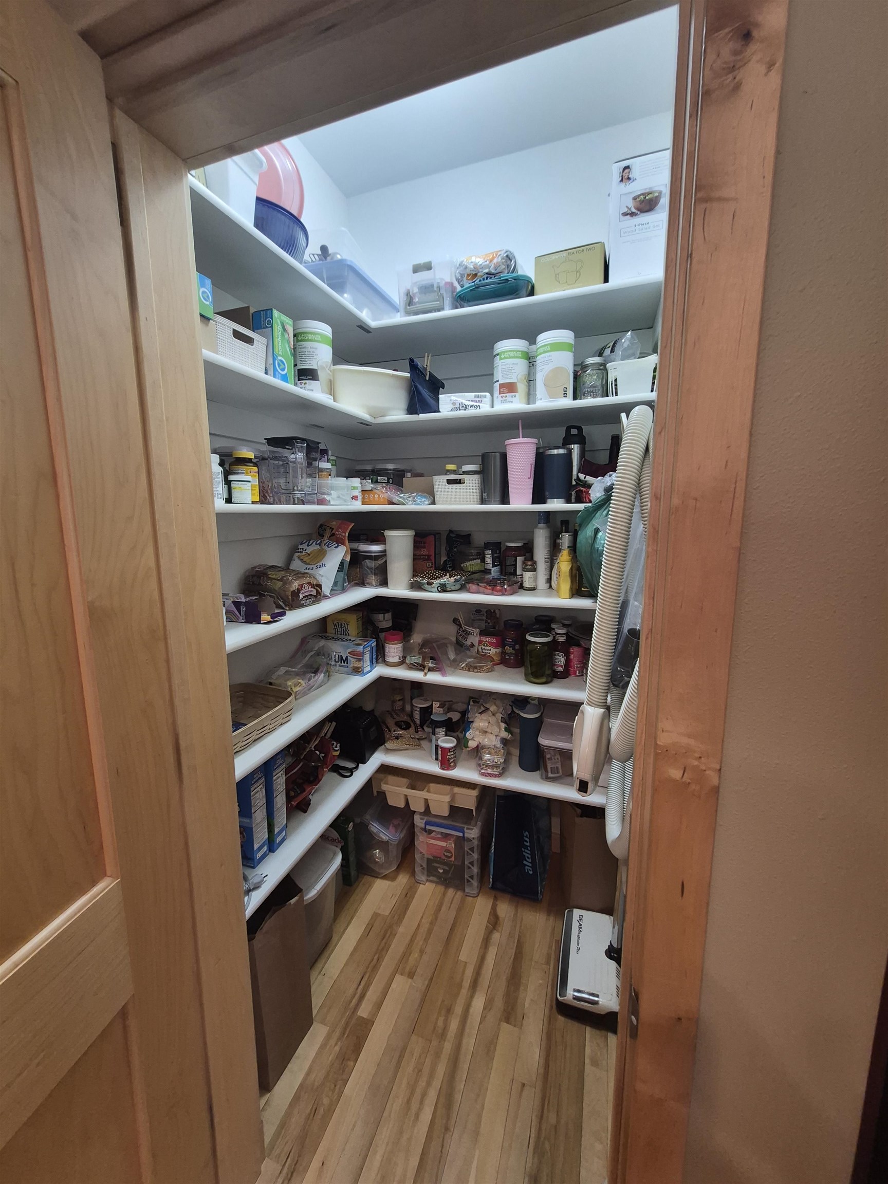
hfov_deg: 89.9
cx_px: 444
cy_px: 592
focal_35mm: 13
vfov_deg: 106.2
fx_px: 445
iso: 250
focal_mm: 1.74
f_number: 2.2
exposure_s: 1/60
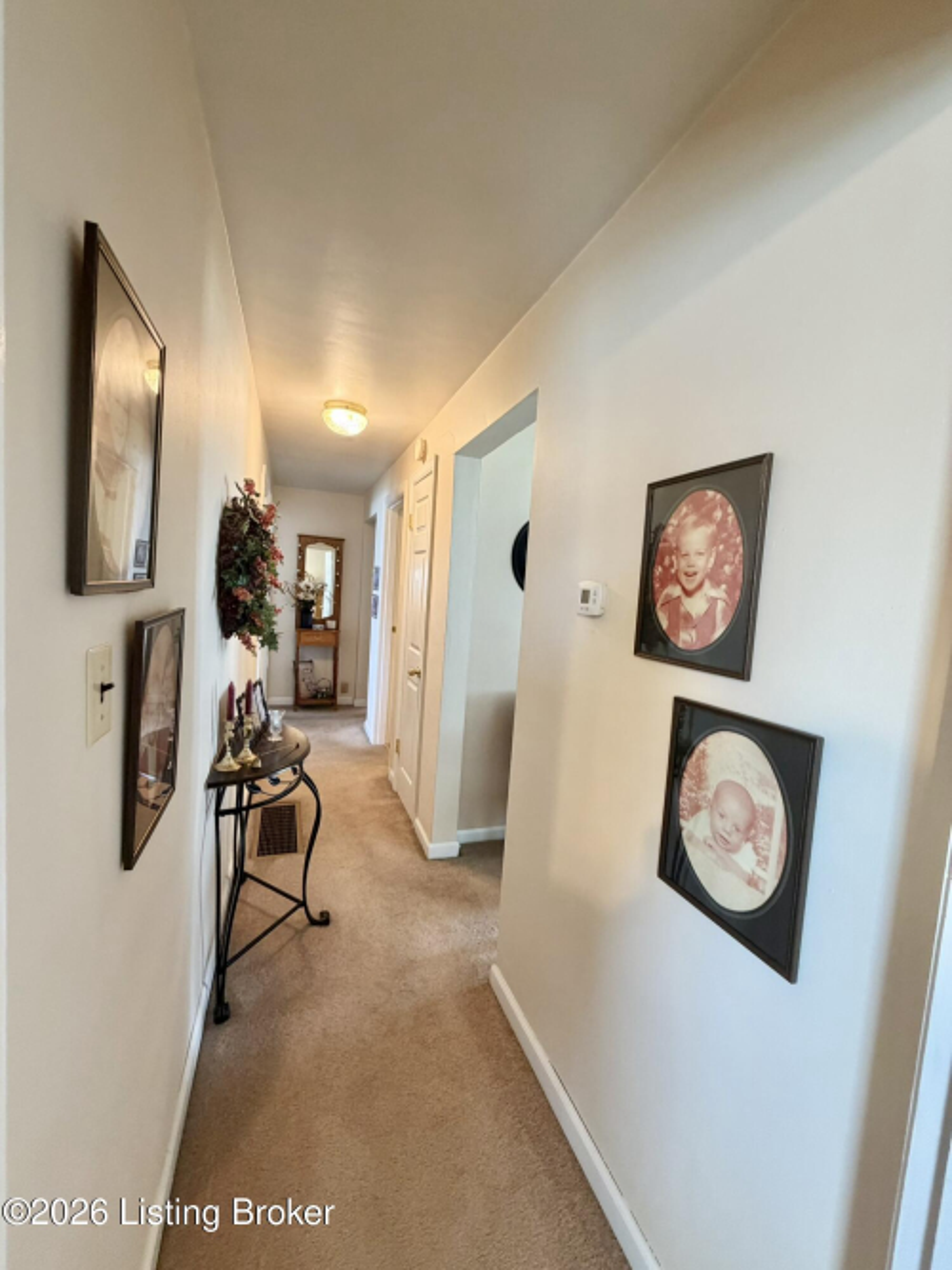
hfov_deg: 85.7
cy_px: 635
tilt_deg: -4.3
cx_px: 476
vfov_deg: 102.1
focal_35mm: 14
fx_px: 514
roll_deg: -4.6
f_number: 2.2
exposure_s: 1/60
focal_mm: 2.22
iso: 320
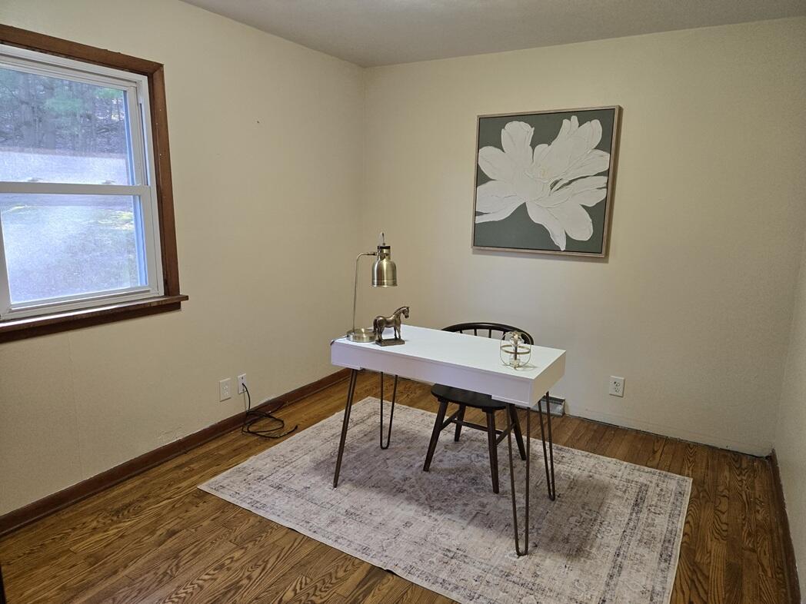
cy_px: 302
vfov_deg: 58.9
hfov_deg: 73.9
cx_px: 403
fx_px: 536
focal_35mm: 23
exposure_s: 1/120
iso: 200
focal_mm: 5.4
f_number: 1.8
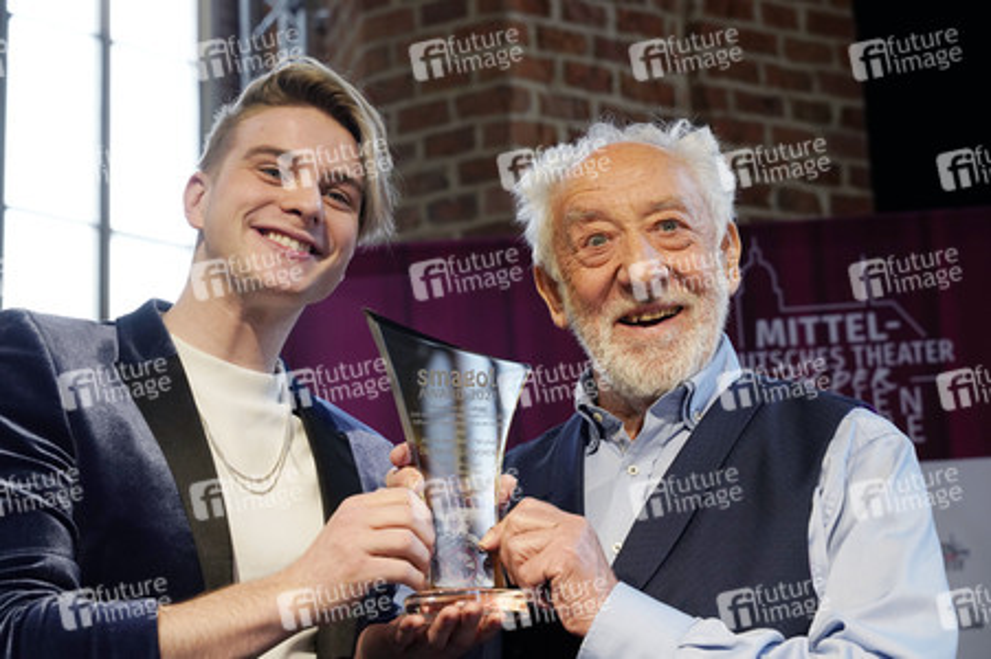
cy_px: 330
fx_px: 2063
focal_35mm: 75
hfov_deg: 27.0
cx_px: 496
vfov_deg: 18.2
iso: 1250
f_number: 6.3
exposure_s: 1/160
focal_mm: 75
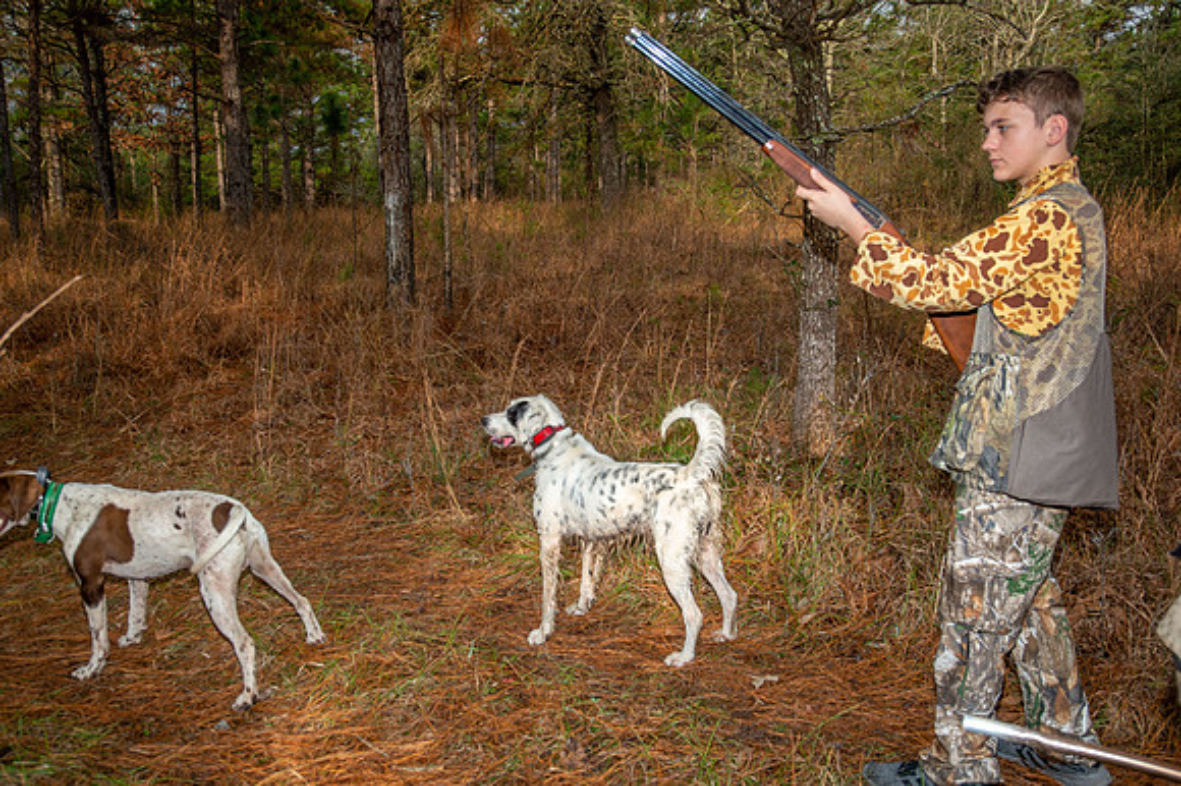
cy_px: 393
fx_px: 1147
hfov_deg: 54.5
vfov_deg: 37.8
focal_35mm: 35
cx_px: 590
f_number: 10
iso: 250
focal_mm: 35
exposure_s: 1/250
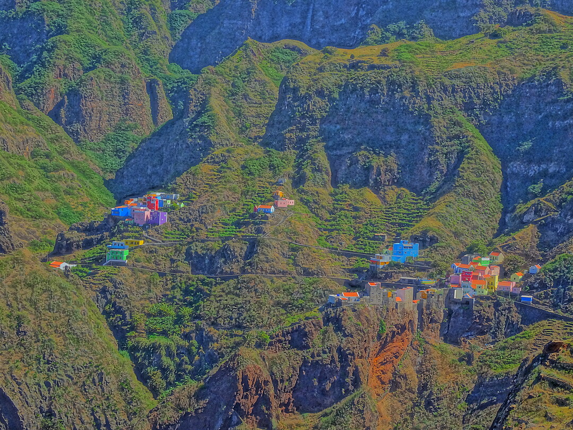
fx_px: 1059
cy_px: 215
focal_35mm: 64
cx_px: 286
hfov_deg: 30.3
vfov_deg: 22.9
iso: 80
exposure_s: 1/1000
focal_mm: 10.95
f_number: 4.5
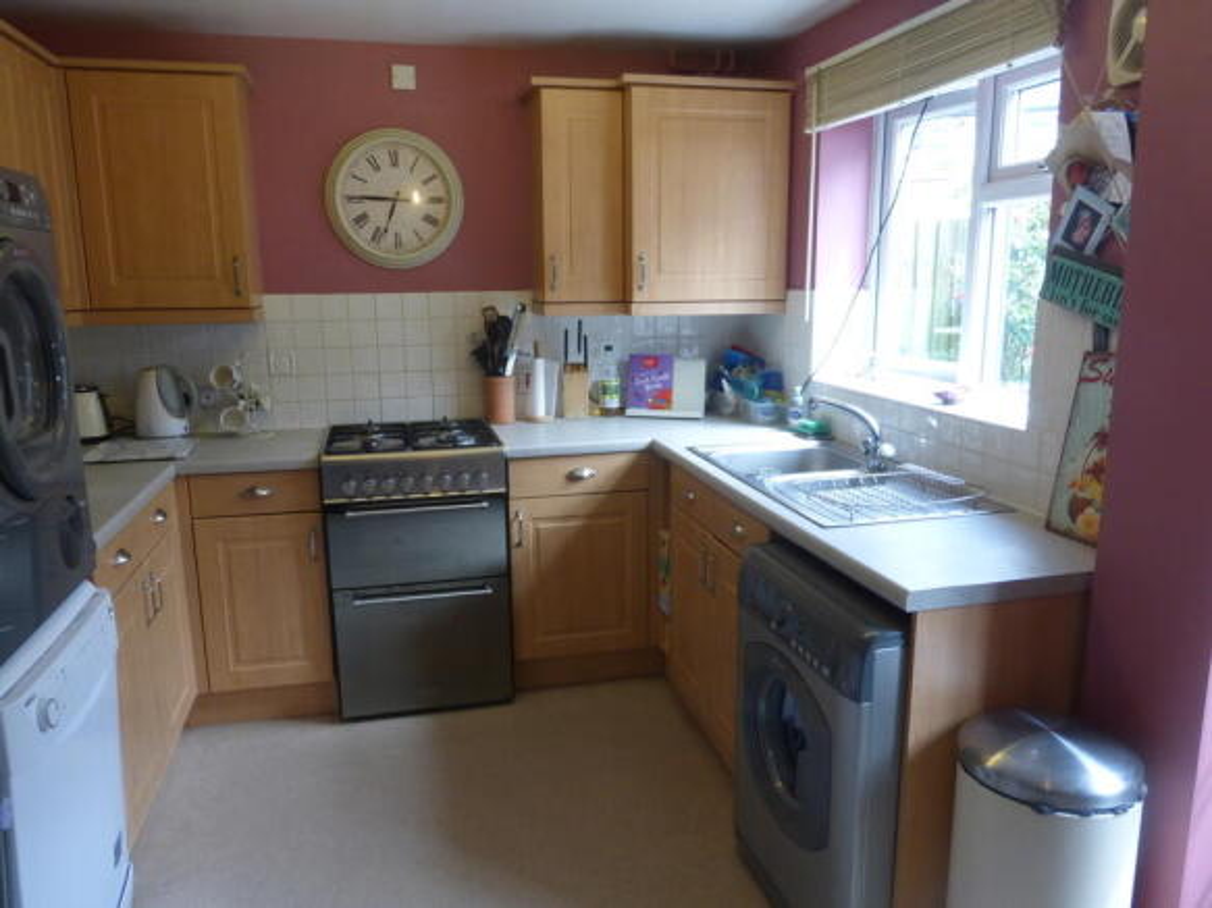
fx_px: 875
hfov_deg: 69.4
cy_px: 454
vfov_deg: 54.9
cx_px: 606
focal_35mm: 25
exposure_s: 1/60
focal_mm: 4.3
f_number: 3.3
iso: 200
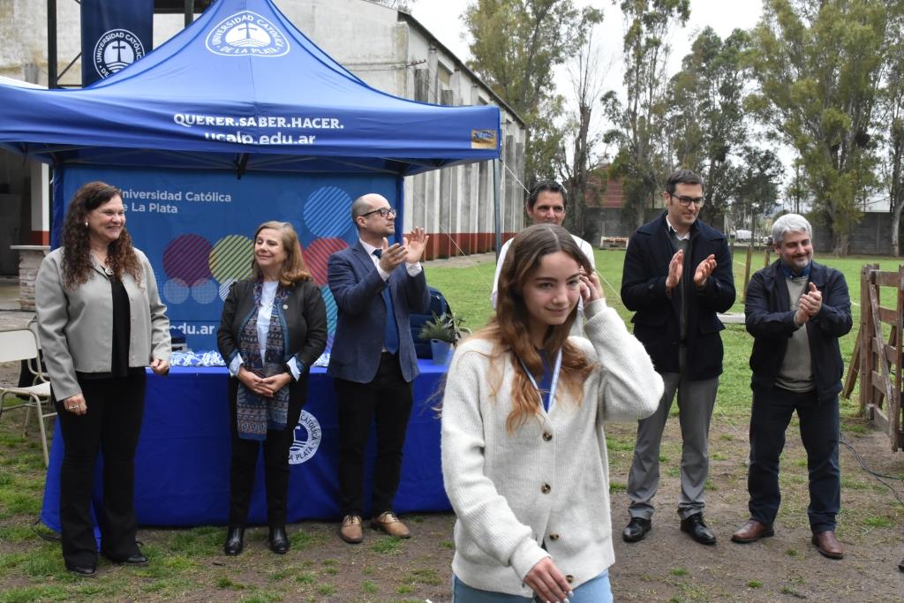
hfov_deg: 47.9
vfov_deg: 33.0
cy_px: 302
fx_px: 1017
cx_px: 452
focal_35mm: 40
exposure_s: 1/400
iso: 2000
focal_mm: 27
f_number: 10
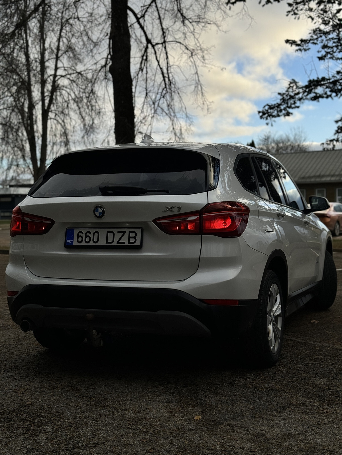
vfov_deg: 39.7
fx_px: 632
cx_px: 171
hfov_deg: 30.3
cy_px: 228
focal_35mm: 48
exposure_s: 1/3817
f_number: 1.78
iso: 64
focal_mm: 6.76
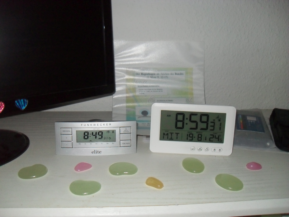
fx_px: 292
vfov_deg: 40.7
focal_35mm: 35
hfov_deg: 52.6
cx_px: 144
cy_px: 108
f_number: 2.8
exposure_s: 1/45
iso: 400
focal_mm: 6.2
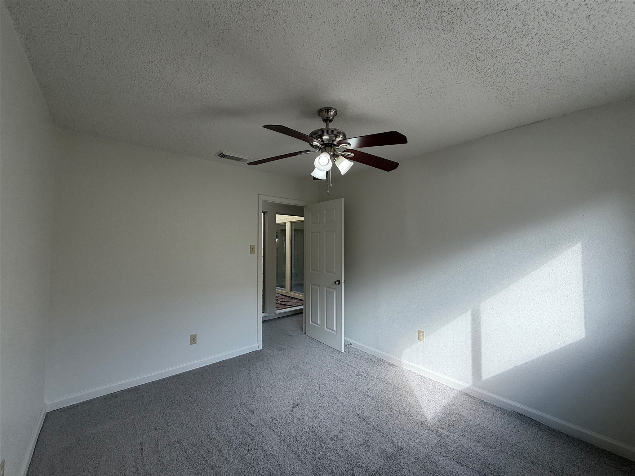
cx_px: 318
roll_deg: +0.5
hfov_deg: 102.1
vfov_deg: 85.7
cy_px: 238
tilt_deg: +1.5
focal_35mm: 14
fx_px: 257
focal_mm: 2.22
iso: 50
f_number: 2.2
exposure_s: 1/220
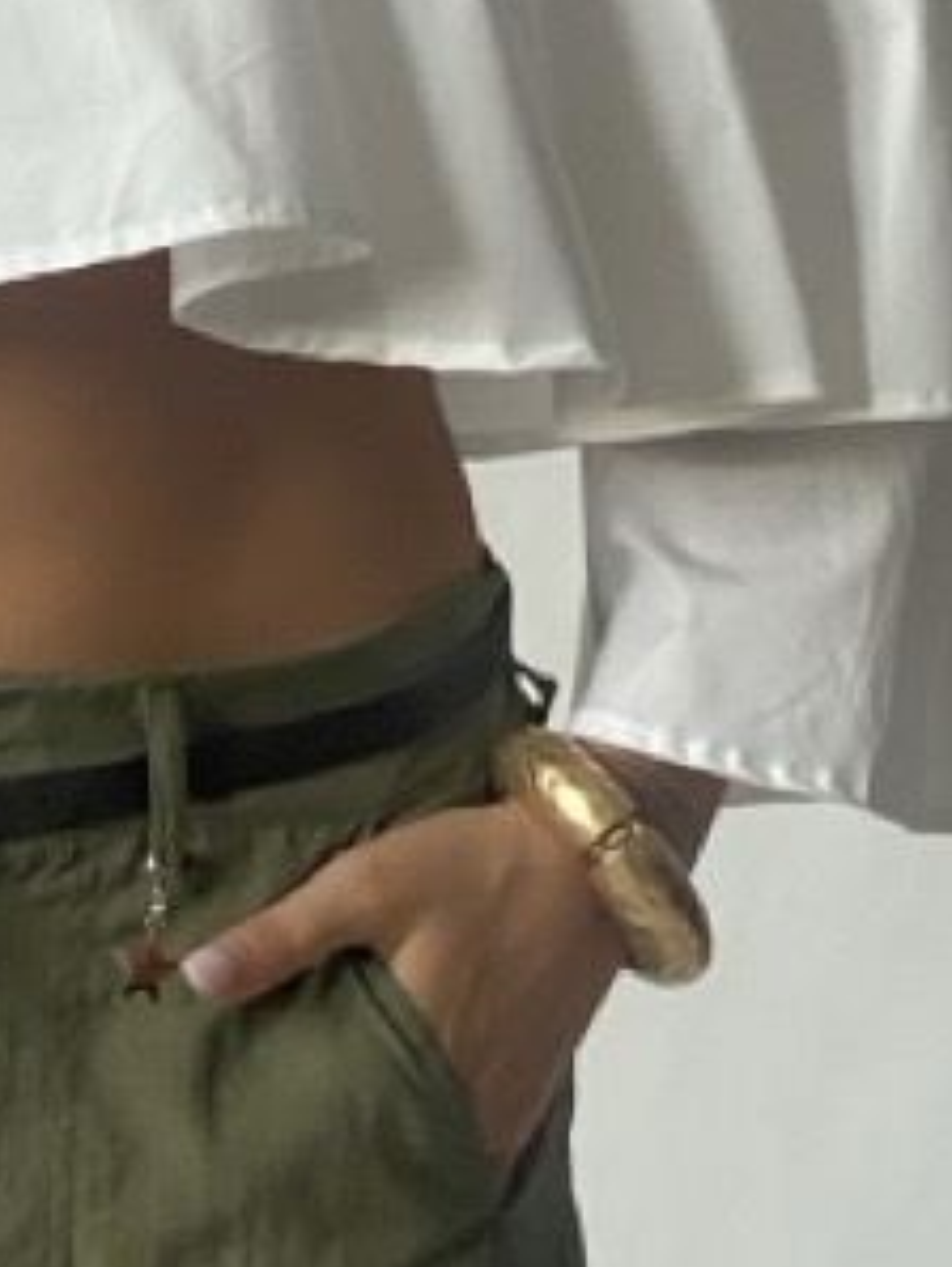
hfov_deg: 6.7
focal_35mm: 223
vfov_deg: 8.9
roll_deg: -1.5
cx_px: 110
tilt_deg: -4.2
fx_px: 8166
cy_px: 587
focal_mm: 6
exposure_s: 1/122
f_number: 2
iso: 64
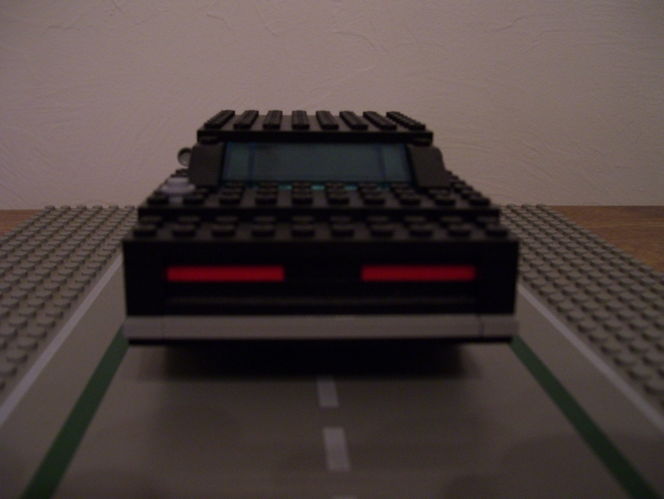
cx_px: 332
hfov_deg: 50.1
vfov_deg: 38.7
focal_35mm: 37
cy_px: 250
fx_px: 710
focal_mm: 6
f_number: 2.7
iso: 160
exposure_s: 1/8
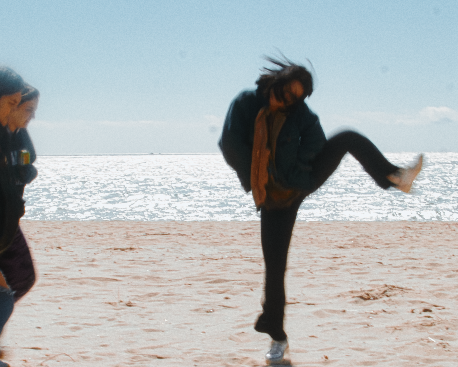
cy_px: 240
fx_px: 1450
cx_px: 235
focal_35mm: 107
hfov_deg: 17.9
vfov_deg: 14.4
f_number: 22
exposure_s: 1/25
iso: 125
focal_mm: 24
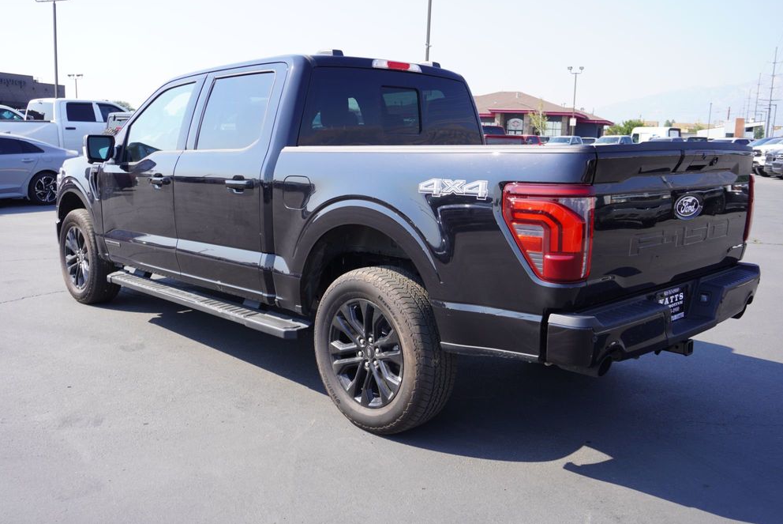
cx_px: 391
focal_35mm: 33
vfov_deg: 40.6
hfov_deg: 57.9
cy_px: 254
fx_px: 708
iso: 100
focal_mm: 21
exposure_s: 1/250
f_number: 5
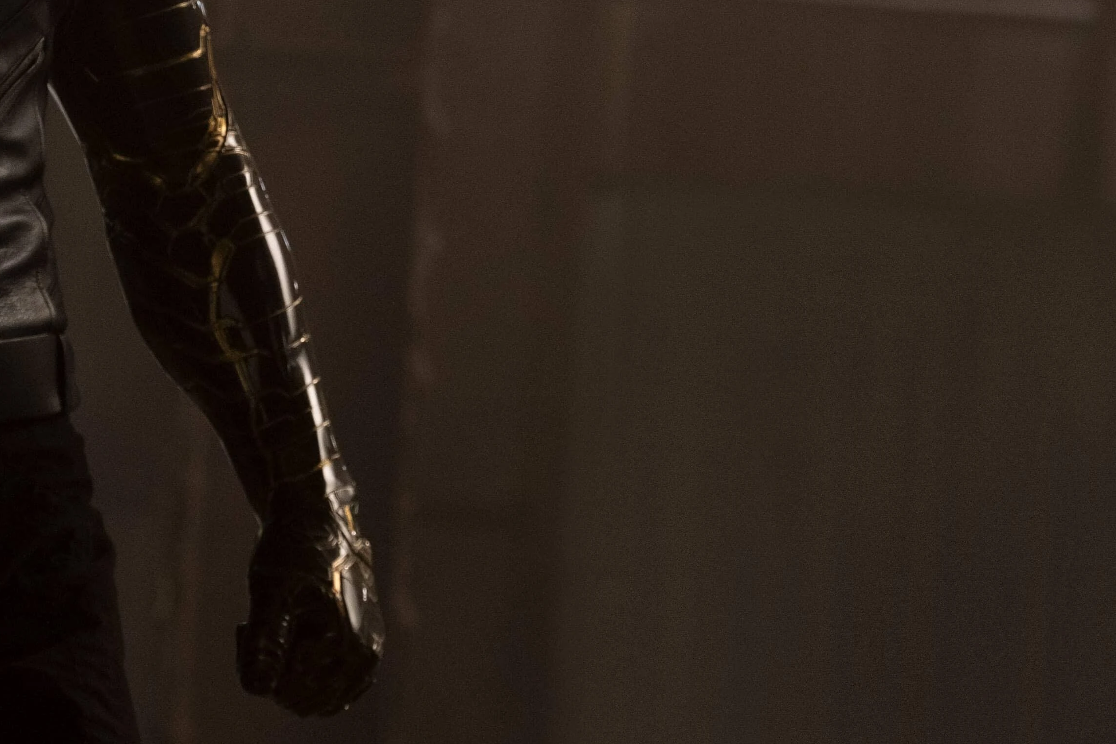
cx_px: 14
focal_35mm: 383
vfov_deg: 3.6
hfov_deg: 5.4
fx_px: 11874
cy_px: -47
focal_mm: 94.5
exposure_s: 1/400
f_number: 4.5
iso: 800
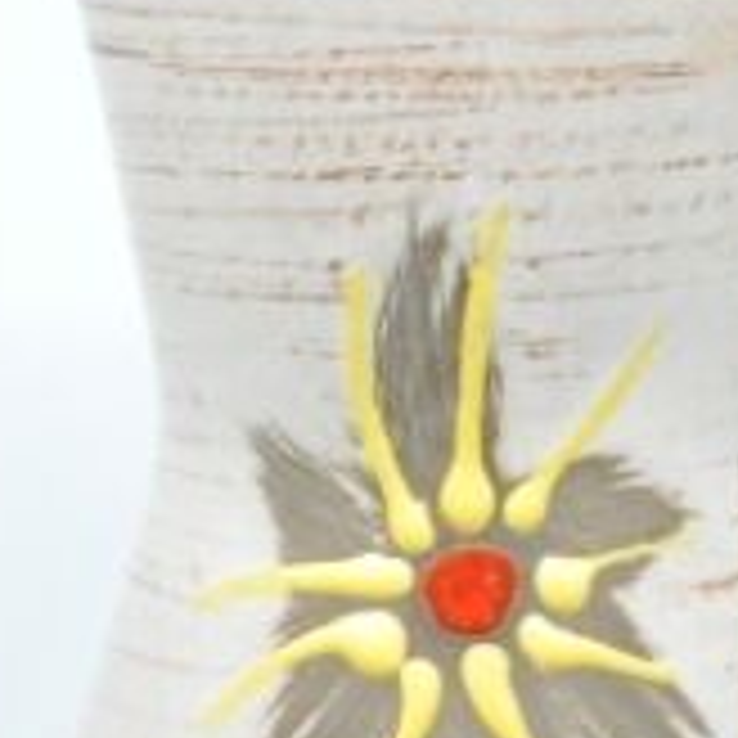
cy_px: 742
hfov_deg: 7.3
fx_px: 5765
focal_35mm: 239
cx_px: 580
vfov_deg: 7.3
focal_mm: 30
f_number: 29
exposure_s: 1/3
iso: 800
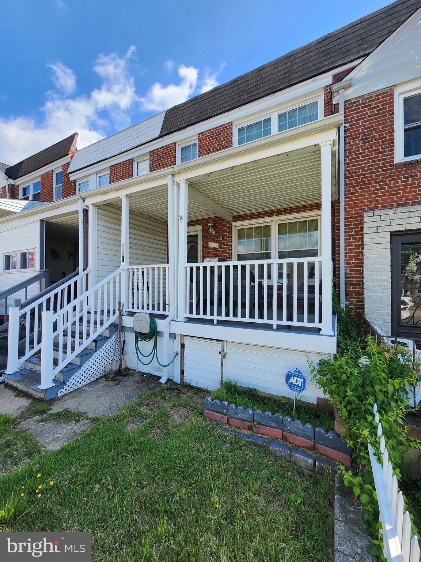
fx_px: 211
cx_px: 210
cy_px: 281
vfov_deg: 106.2
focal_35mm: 13
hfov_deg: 89.9
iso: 50
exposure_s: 1/1038
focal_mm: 2.2
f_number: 2.2
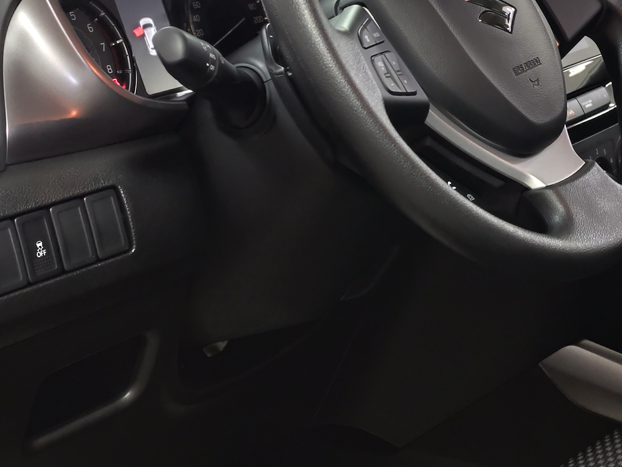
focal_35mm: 78
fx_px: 1402
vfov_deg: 18.7
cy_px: 74
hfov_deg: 25.0
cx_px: 367
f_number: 1.65
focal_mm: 6.19
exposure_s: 1/25
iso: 1250
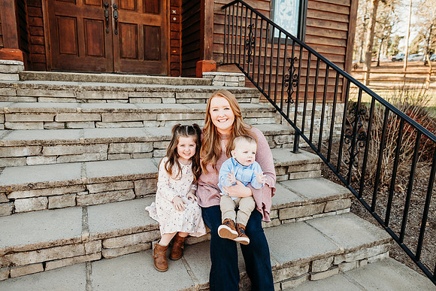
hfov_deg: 73.7
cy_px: 146
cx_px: 218
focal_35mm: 24
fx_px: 291
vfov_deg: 53.2
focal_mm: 24
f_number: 2.8
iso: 250
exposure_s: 1/320
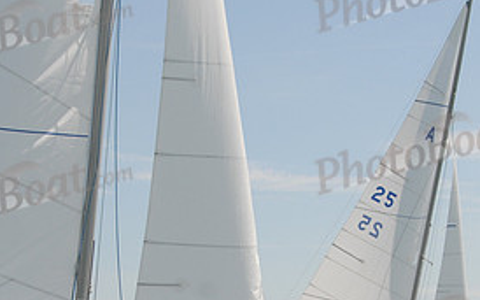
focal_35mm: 110
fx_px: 1438
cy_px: 265
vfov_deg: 11.8
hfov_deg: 18.9
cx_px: 224
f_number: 6.3
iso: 200
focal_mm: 34
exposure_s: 1/640
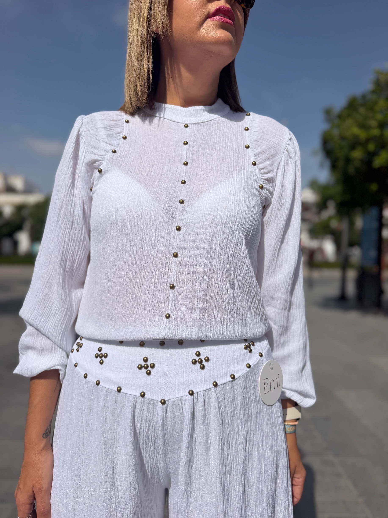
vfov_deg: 71.6
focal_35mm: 24
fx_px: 359
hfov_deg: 56.8
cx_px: 194
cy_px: 259
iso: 80
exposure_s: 1/17544
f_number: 1.78
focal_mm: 6.76
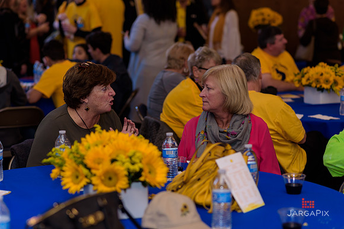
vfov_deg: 16.1
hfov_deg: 23.9
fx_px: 812
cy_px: 114
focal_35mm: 85
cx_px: 172
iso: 160
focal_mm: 85
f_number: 2.5
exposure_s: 1/125
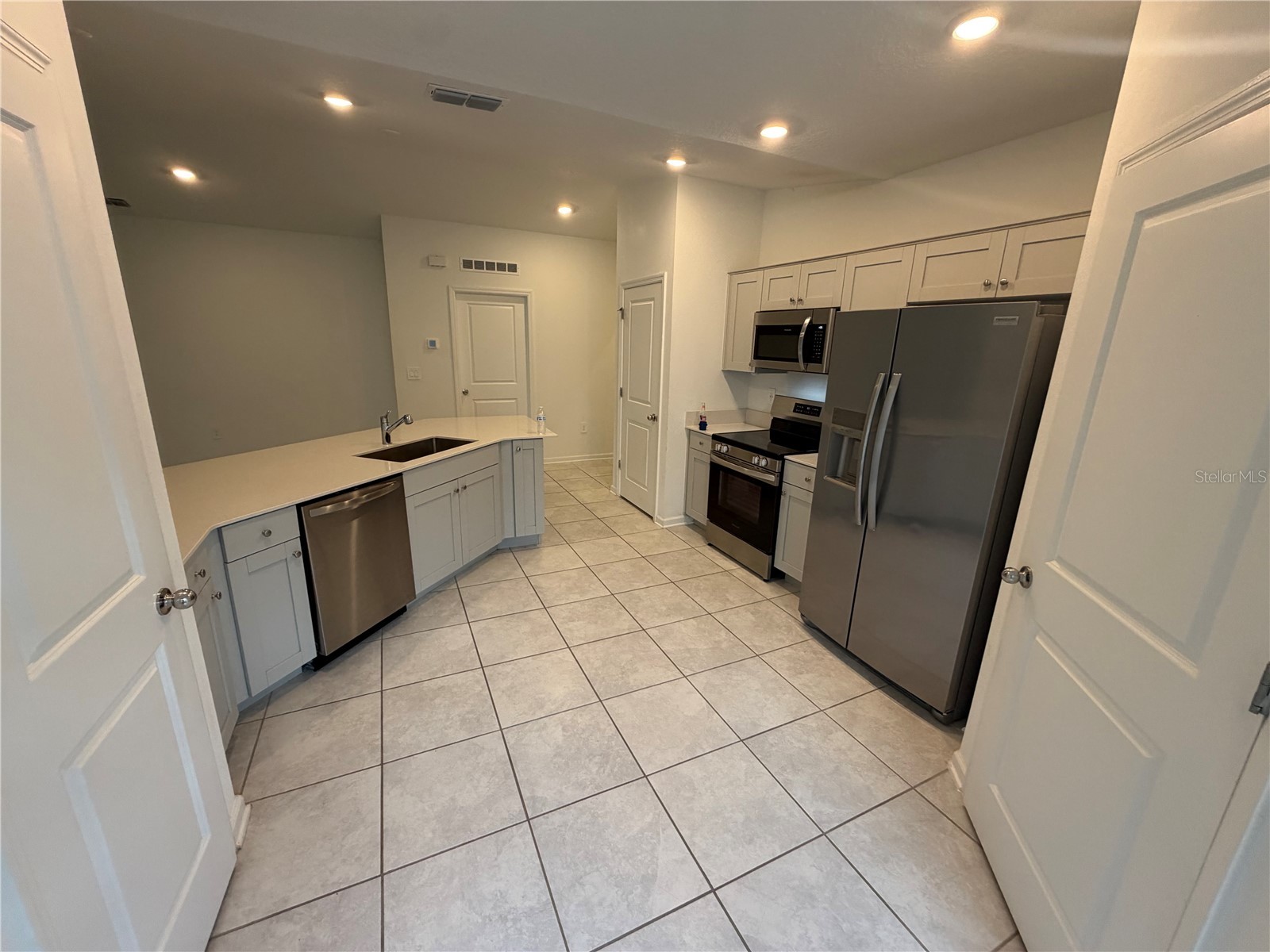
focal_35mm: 14
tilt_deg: -15.1
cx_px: 635
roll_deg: +0.1
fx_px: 514
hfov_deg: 102.1
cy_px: 476
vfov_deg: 85.7
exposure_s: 1/120
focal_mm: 2.22
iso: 200
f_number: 2.2
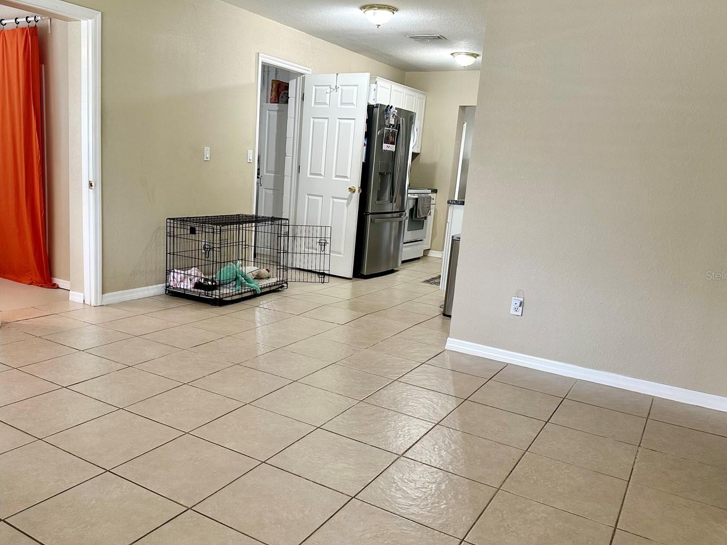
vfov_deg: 48.2
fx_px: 609
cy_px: 275
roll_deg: -4.0
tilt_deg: -11.2
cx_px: 318
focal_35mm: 29
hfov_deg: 61.5
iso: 160
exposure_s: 1/60
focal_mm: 6.86
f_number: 1.78
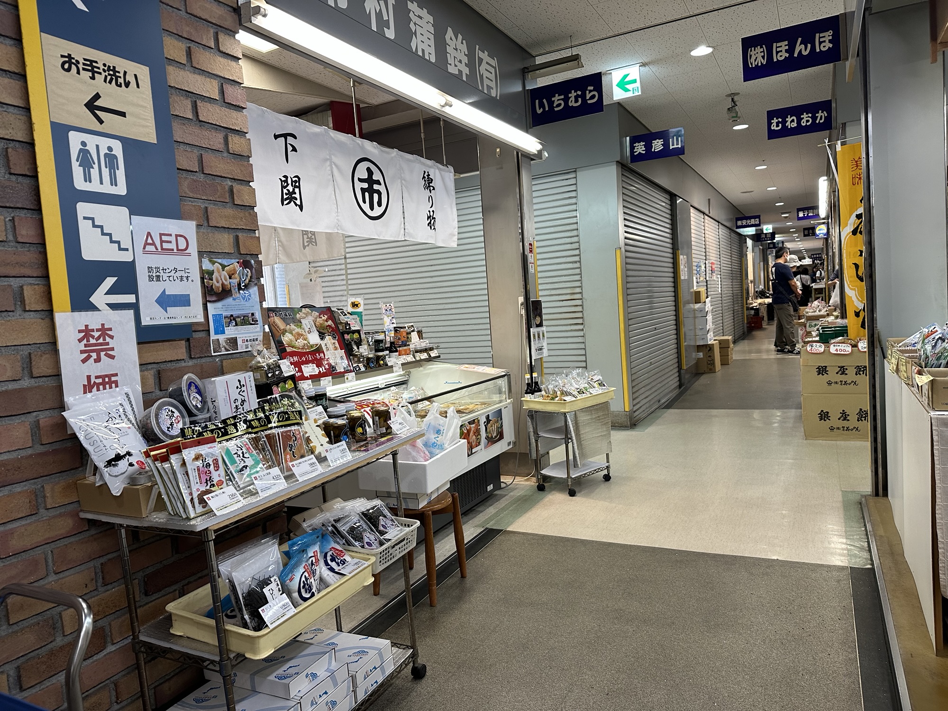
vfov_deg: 56.8
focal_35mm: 24
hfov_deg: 71.6
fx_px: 657
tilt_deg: -4.5
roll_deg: +3.2
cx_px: 474
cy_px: 356
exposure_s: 1/120
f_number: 1.78
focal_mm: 6.86
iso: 160
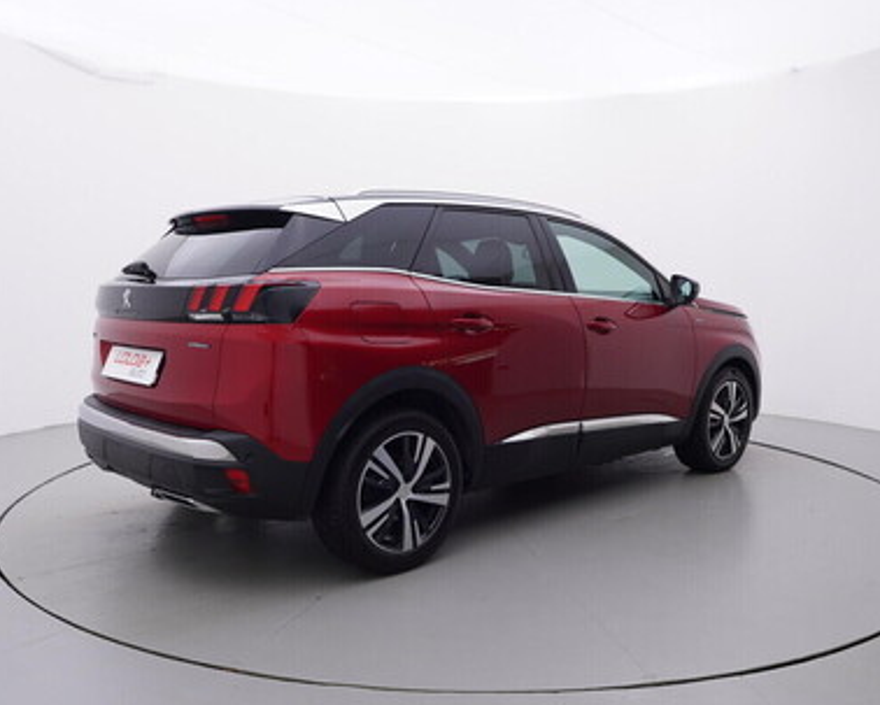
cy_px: 406
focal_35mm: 31
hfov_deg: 57.6
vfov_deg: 47.4
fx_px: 800
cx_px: 441
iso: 200
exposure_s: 1/80
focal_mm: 15
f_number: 5
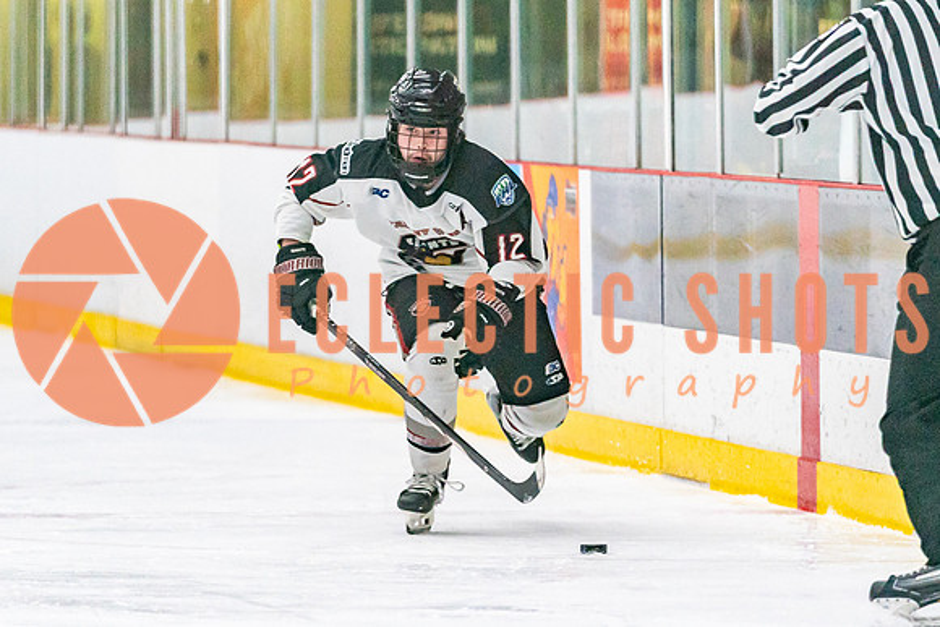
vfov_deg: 3.6
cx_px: 470
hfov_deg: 5.4
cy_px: 435
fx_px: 9892
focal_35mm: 379
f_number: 2.8
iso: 3200
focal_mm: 200
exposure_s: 1/1250
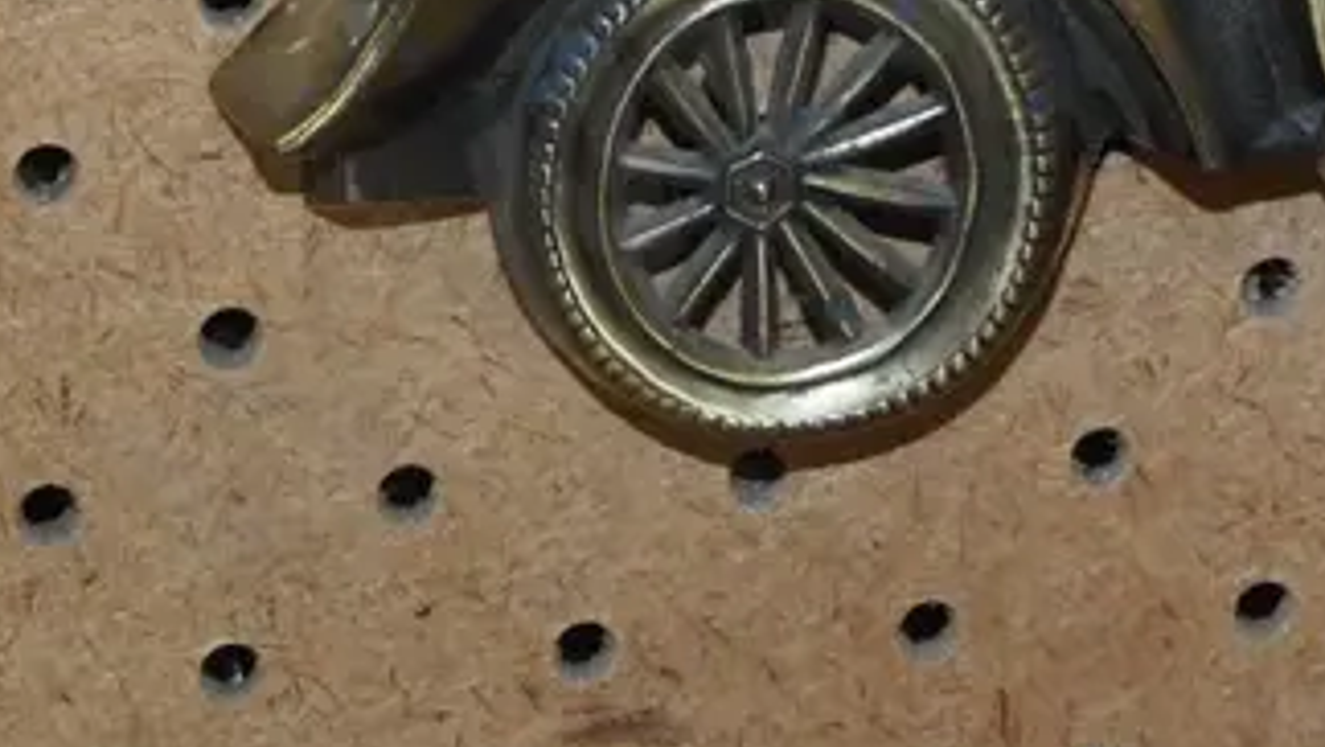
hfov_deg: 9.5
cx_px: 1809
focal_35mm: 221
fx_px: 7768
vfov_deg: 5.4
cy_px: -735
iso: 1600
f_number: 5.6
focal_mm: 32
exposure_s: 1/60
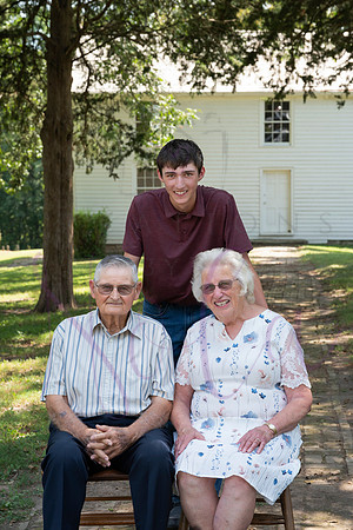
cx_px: 176
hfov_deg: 16.9
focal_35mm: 81
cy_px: 265
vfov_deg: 25.1
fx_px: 1191
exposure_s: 1/160
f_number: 8
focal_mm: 81
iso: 400
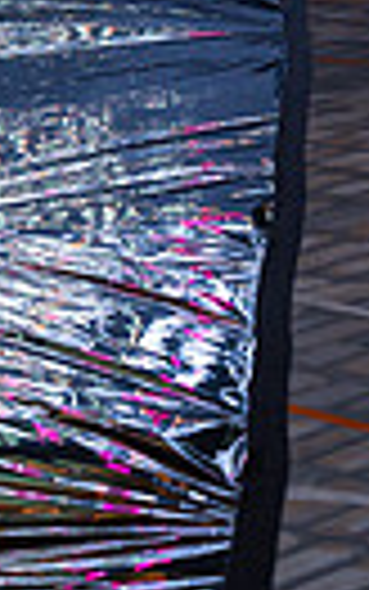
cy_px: -360
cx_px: 36
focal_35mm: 245
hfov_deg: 5.4
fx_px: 3938
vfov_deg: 8.3
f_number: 4
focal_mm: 70
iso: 2500
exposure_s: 1/200
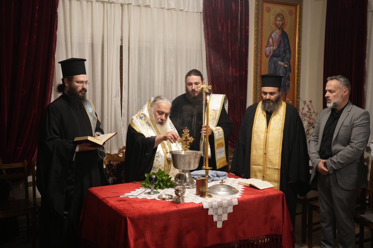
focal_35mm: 37
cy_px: 124
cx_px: 186
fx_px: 383
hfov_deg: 51.9
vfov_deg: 35.9
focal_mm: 37
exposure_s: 1/40
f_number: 4
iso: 1600
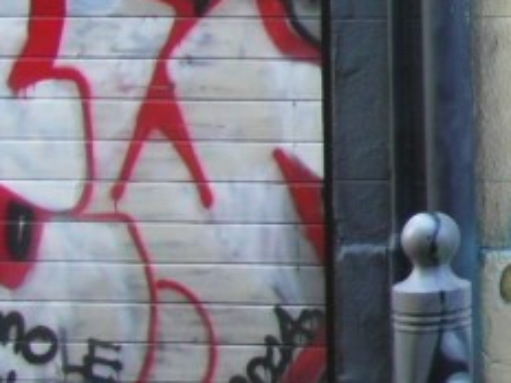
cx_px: 1092
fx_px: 1565
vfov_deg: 13.8
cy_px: 35
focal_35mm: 106
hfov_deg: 14.5
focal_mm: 4
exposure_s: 1/30
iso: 80
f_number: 3.6
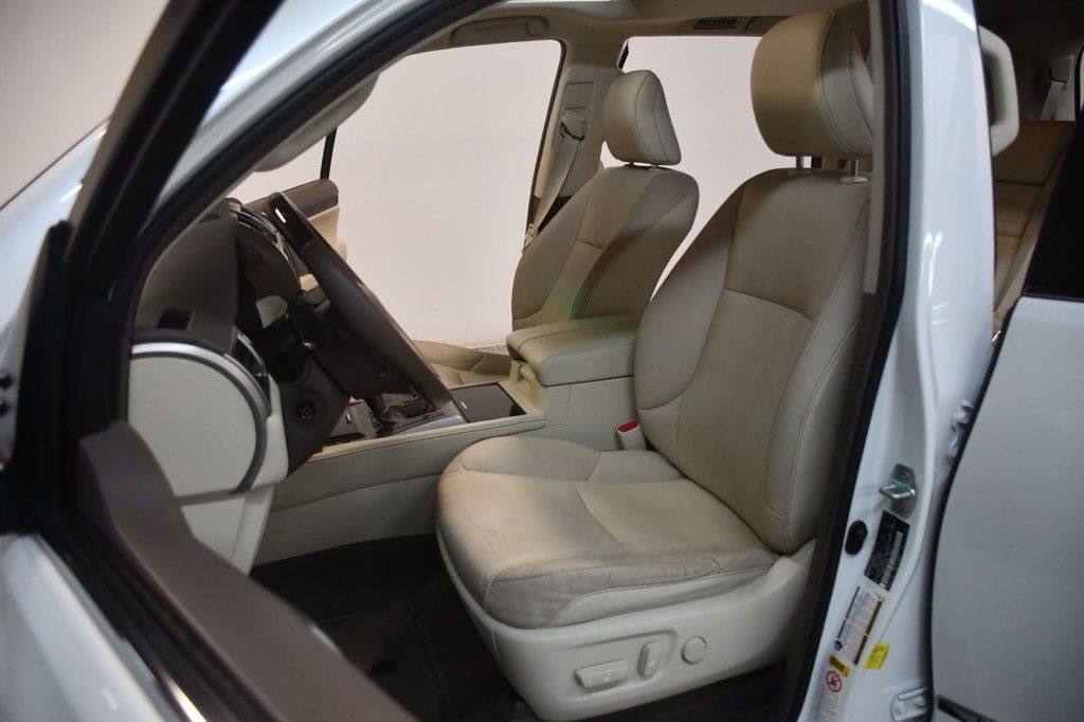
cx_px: 542
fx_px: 813
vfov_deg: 47.9
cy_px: 361
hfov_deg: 67.4
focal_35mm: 27
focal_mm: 18
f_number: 3.5
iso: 1100
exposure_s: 1/125
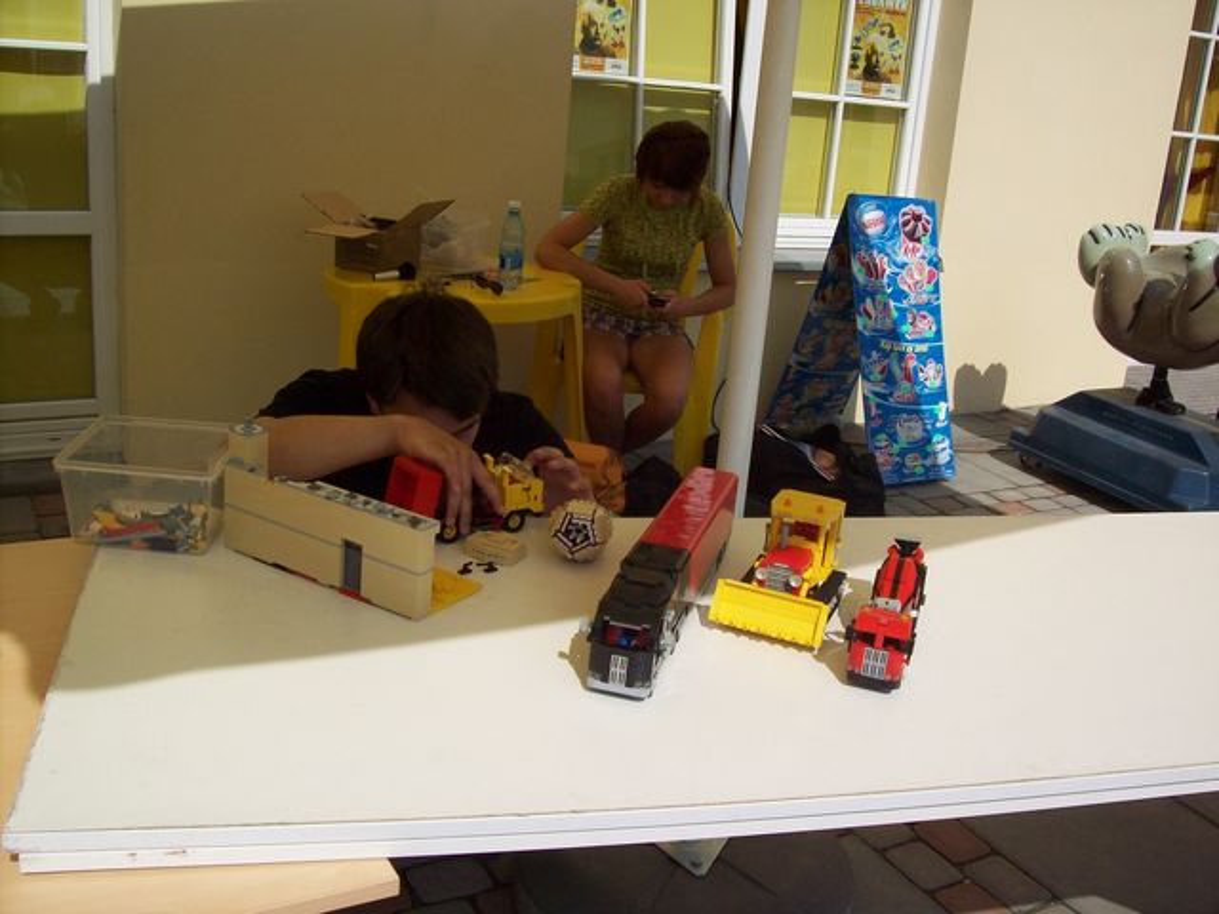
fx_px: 1268
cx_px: 610
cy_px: 457
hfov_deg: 51.4
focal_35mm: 36
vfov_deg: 39.7
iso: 80
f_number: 4.8
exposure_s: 1/1170
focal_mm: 6
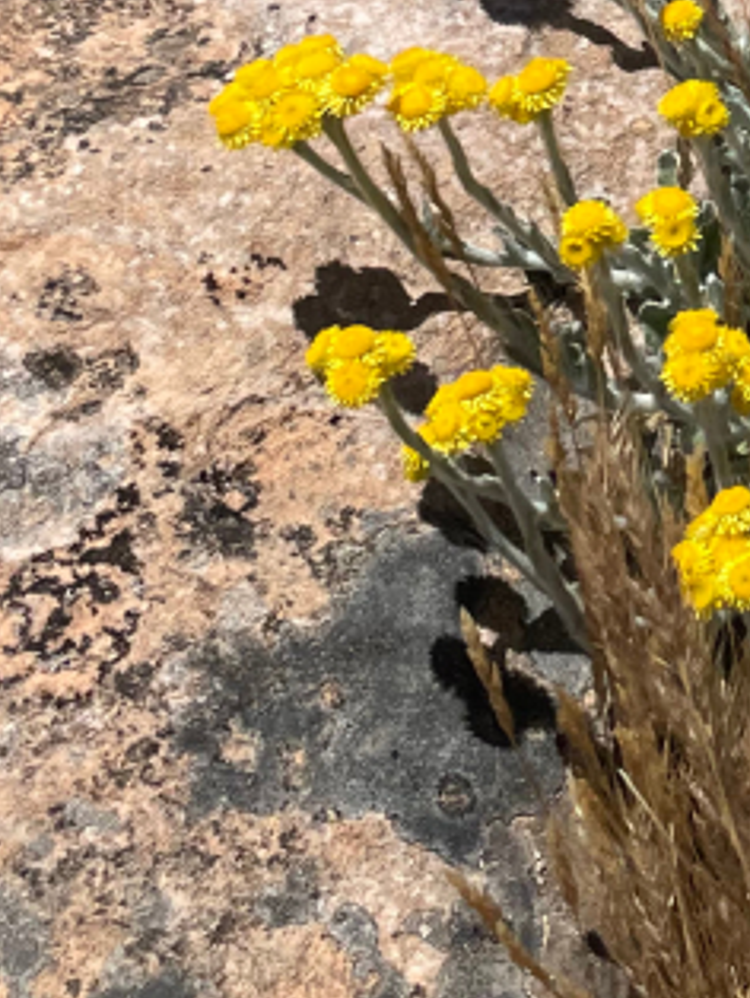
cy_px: -342
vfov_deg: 16.4
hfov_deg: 12.4
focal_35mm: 113
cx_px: 1157
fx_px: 3260
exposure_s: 1/4651
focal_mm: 4.2
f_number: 1.6
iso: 32
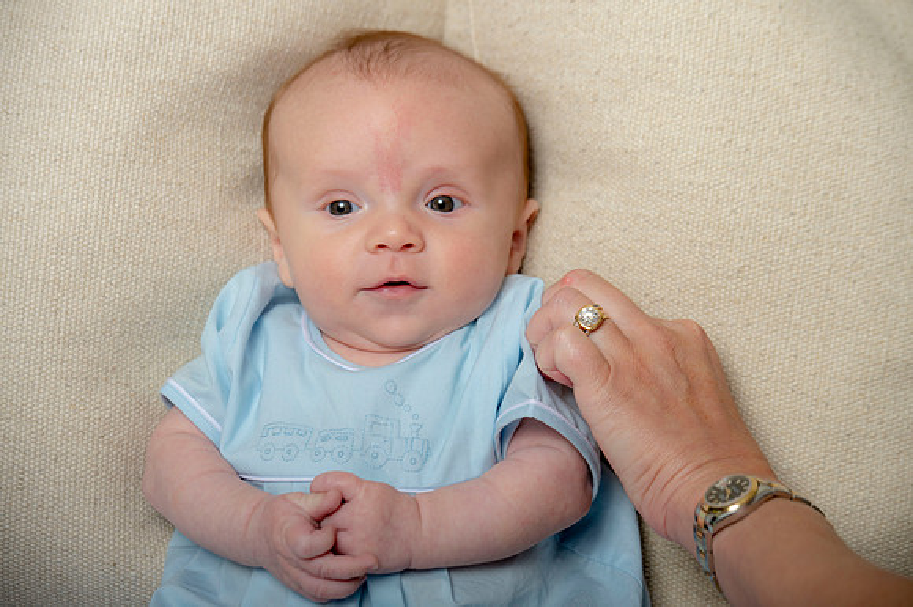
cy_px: 304
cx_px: 456
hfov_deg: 15.2
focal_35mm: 135
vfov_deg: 10.1
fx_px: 3422
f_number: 5.6
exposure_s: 1/200
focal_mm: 135
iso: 250
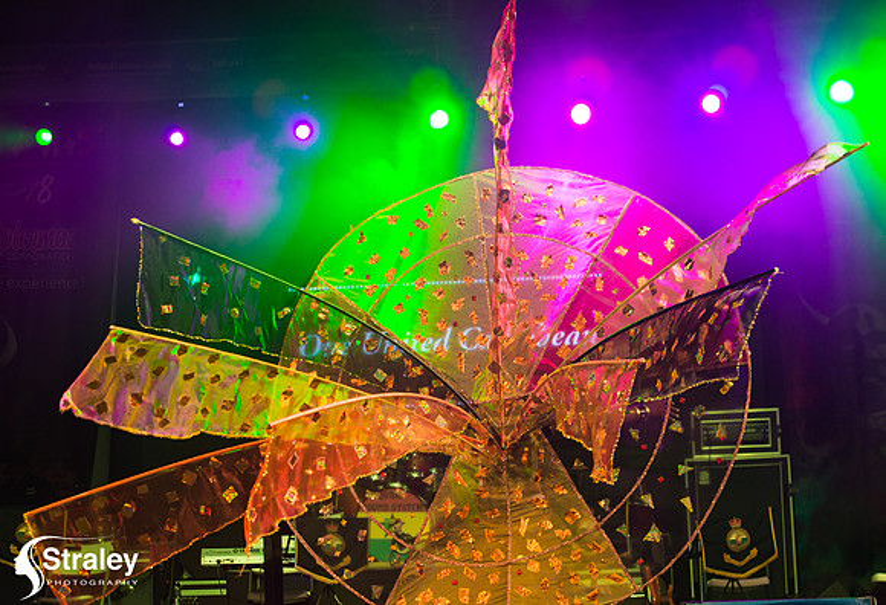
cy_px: 368
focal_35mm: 87
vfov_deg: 16.0
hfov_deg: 23.3
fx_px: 2148
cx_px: 480
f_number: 5.6
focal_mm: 70
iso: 2000
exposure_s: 1/320
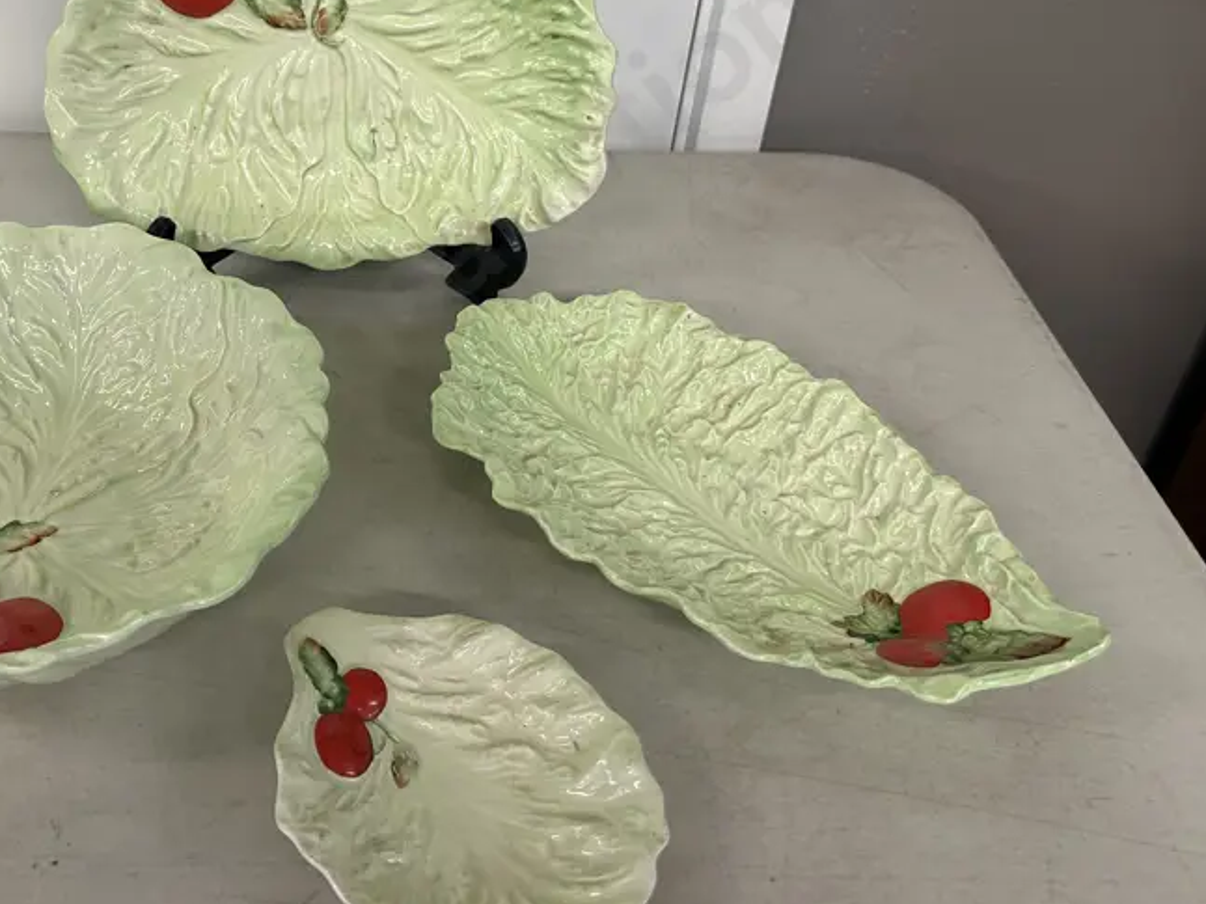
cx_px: 388
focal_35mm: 38
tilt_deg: -36.3
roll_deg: -3.0
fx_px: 1324
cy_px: 311
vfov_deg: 37.4
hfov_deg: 48.1
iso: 160
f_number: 1.78
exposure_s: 1/100
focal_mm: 6.86
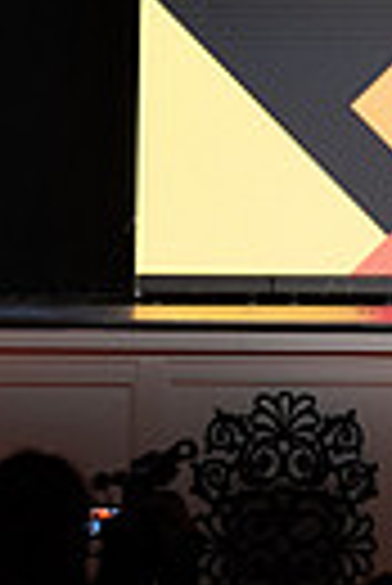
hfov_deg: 3.5
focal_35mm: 378
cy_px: -110
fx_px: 6157
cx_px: 1302
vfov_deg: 5.4
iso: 1250
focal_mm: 85
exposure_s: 1/125
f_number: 4
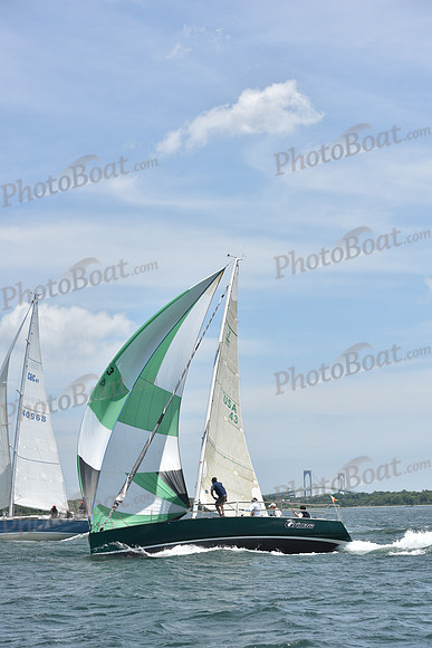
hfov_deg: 17.1
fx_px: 1439
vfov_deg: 25.4
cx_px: 216
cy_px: 324
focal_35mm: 80
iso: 250
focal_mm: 80
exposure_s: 1/1250
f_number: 7.1
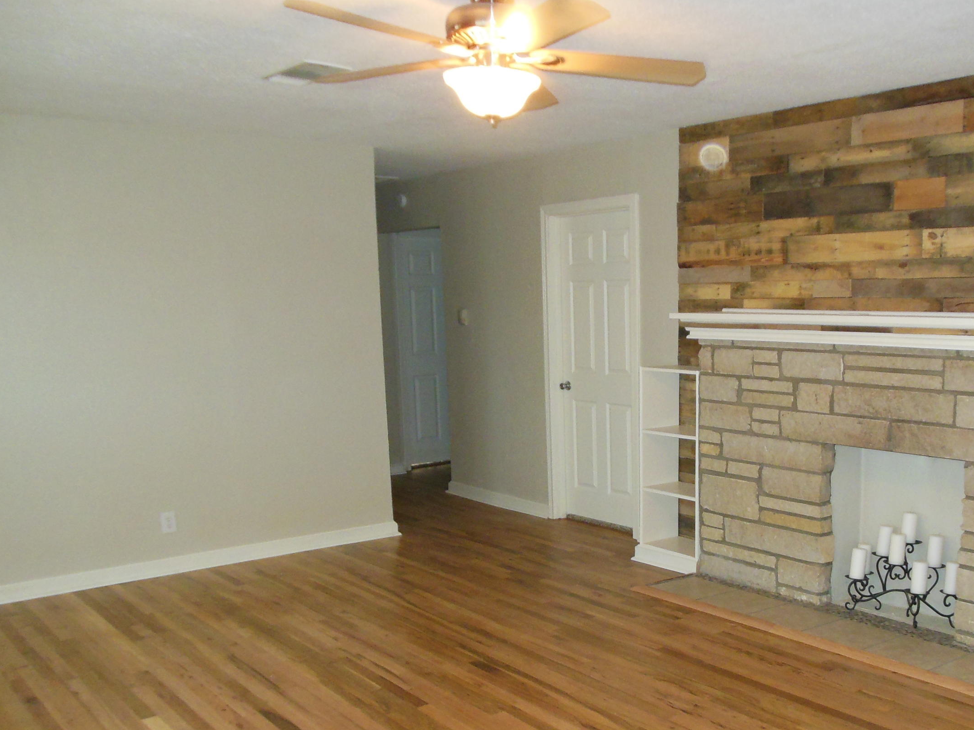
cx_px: 658
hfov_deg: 51.5
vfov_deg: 40.0
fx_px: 985
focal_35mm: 35
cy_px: 507
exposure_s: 1/25
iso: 400
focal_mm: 4.5
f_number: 3.2
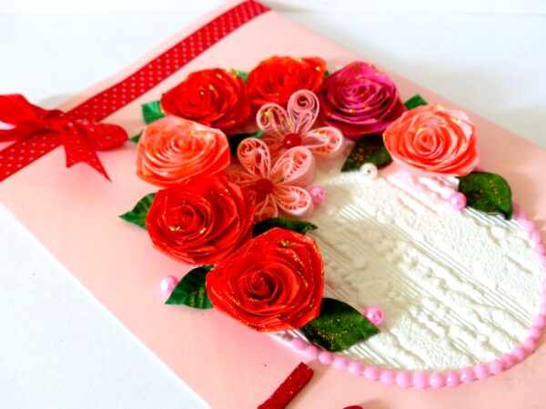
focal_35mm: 35
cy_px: 204
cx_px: 273
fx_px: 552
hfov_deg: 52.6
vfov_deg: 40.7
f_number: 2.8
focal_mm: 6.3
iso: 400
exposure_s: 1/40
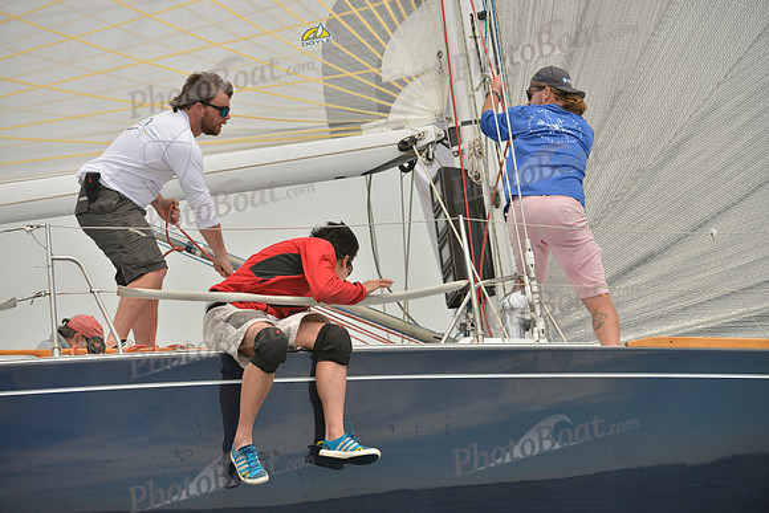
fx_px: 4273
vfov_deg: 6.9
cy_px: 256
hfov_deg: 10.3
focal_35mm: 200
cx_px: 384
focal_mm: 200
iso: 280
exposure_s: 1/1250
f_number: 5.6
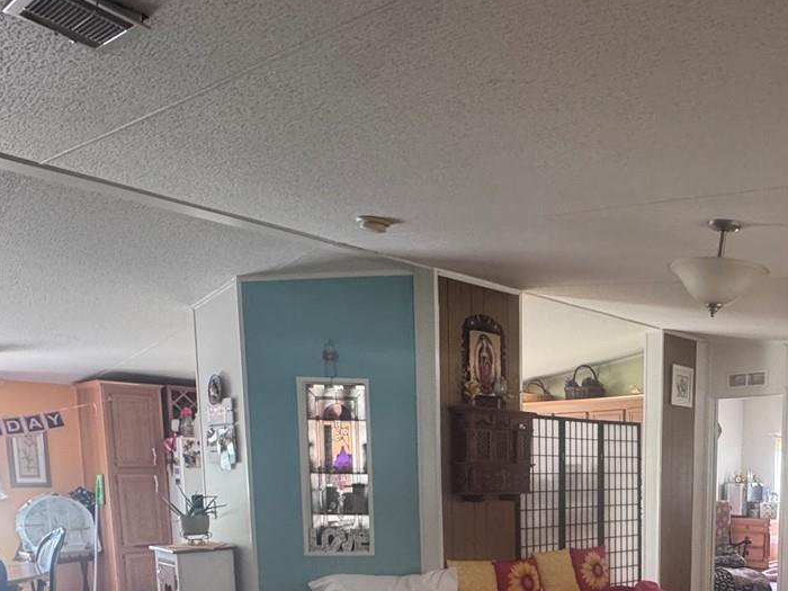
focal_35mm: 32
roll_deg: +0.0
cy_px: 555
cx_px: 609
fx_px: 728
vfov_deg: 40.1
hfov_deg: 53.7
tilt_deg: -7.2
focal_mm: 2.22
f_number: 2.2
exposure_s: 1/60
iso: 400
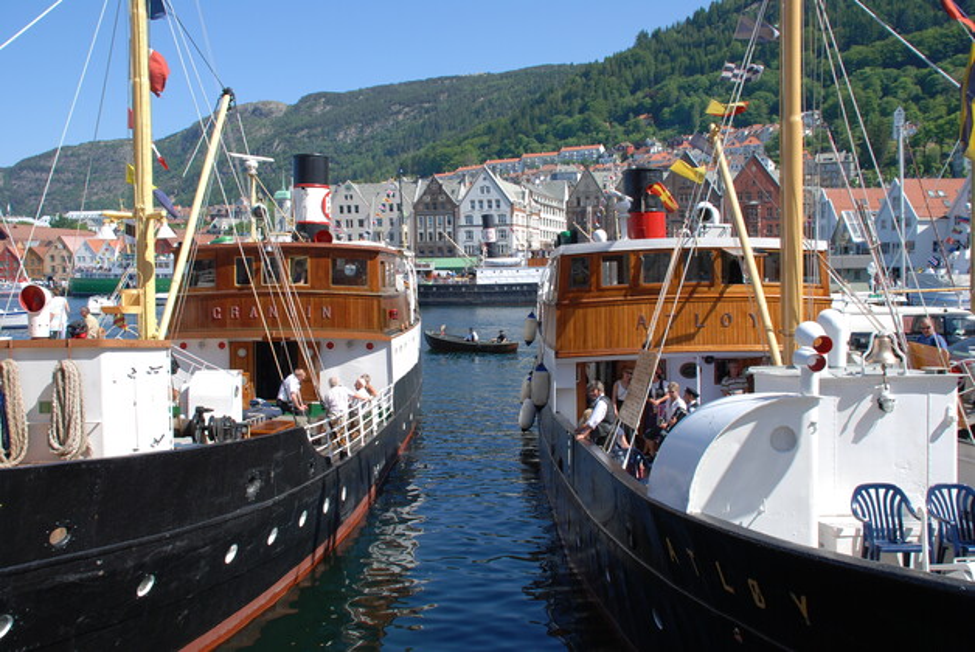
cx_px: 488
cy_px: 326
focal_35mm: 33
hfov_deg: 57.2
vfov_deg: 40.1
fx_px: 895
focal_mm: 22
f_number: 7.1
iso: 100
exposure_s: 1/200
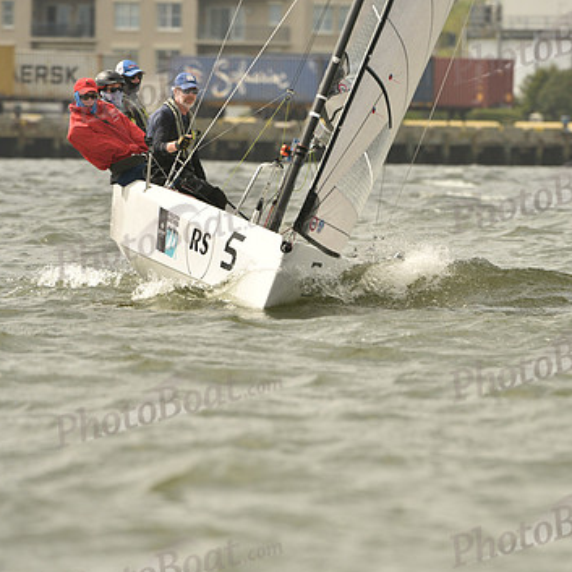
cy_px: 299
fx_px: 7833
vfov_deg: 4.2
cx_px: 368
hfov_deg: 4.2
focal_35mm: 419
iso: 320
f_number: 7.1
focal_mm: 300
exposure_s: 1/1250
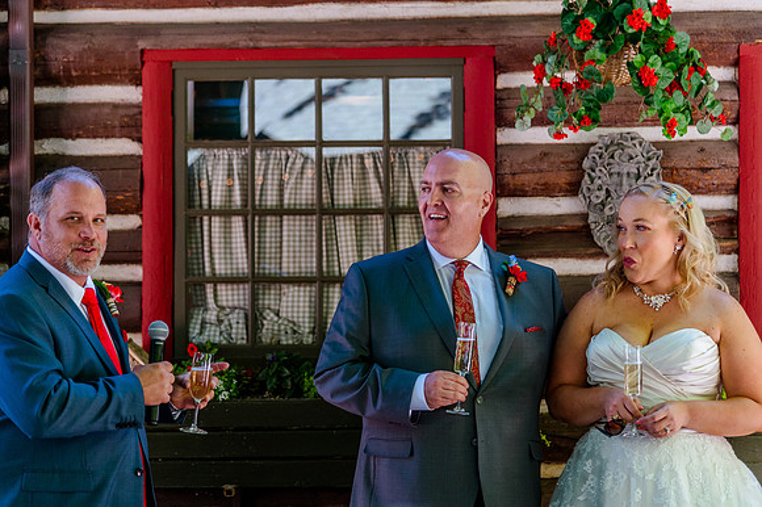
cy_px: 254
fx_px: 1946
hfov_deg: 22.2
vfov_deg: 14.8
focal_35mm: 92
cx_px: 381
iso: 1600
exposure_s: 1/400
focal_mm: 92
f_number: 4
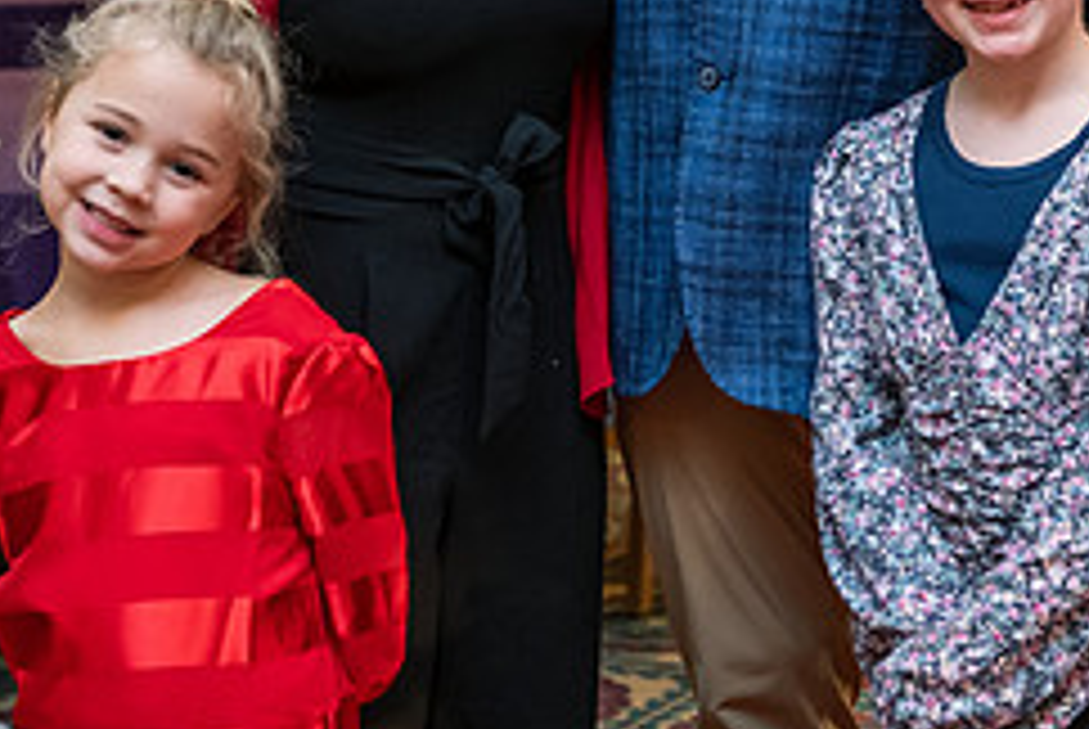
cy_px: -88
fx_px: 3483
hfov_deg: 17.8
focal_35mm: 115
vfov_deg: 11.8
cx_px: 612
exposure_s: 1/160
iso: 1600
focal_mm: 48
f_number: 3.2
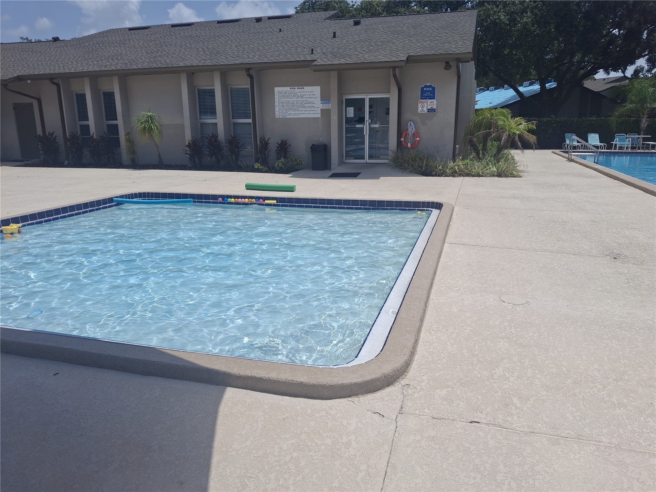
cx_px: 328
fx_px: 474
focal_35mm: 25
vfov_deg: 54.9
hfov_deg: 69.4
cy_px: 246
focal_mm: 4.69
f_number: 1.8
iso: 25
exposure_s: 1/2273
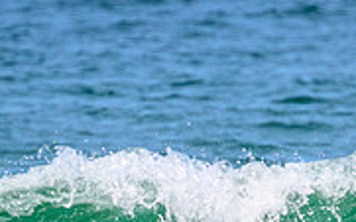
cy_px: 287
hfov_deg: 0.7
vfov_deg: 0.4
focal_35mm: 3020
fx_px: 29291
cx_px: 459
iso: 1250
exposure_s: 1/2000
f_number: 11
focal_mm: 800
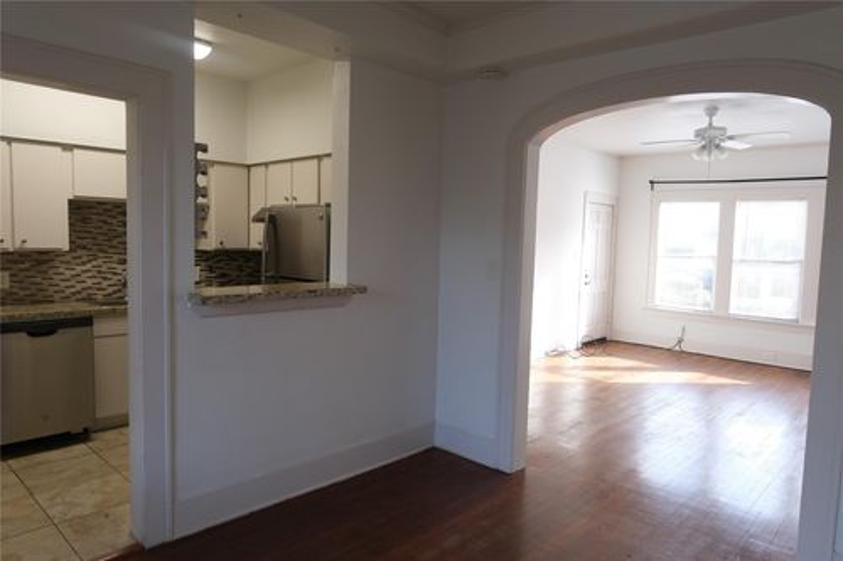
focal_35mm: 24
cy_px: 280
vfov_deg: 53.1
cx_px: 422
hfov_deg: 73.8
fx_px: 562
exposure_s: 1/100
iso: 640
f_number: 5
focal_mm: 16
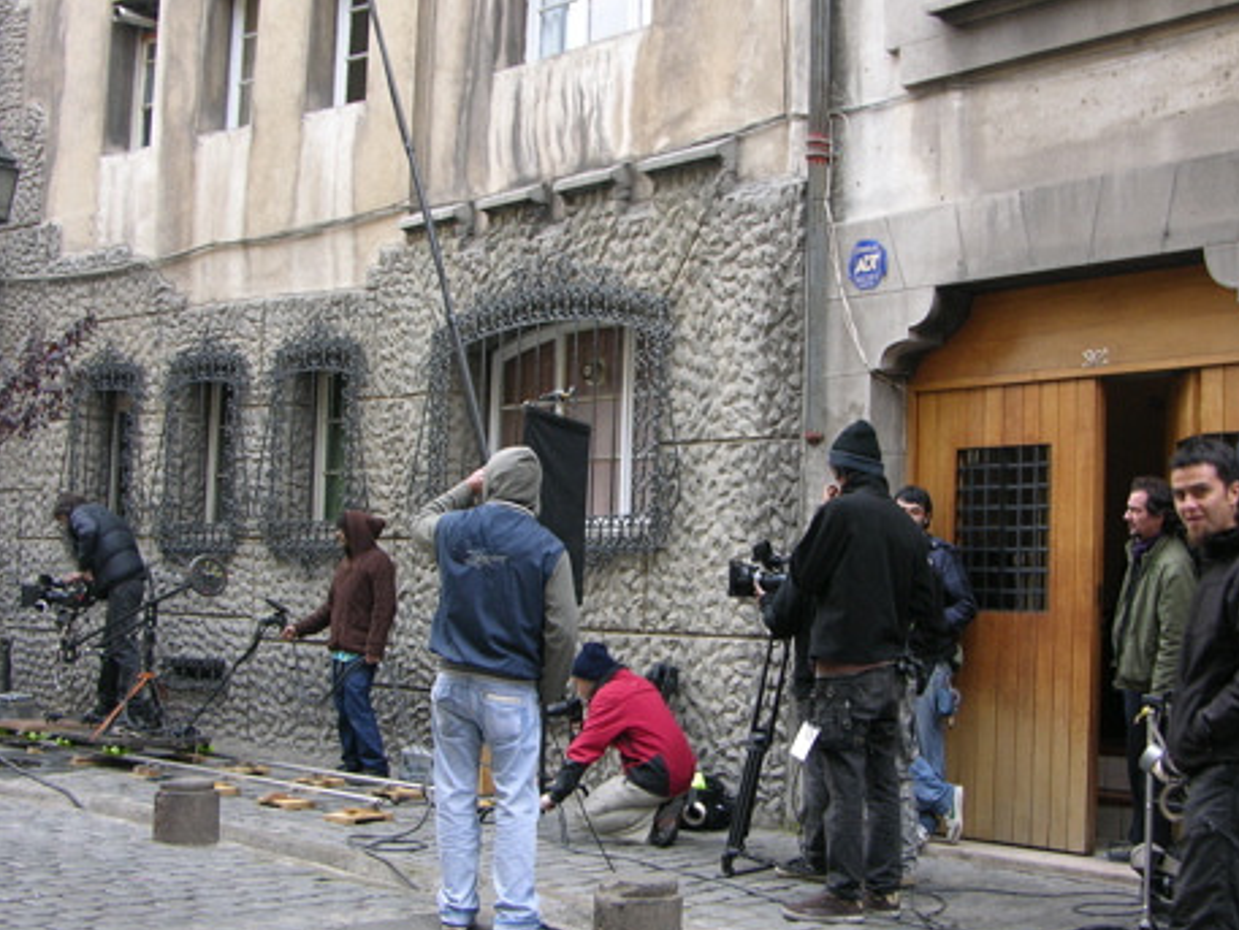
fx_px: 1754
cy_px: 493
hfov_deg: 38.9
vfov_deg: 29.7
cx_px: 648
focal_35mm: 49
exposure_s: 1/34.1
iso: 50
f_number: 2.8
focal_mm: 8.9
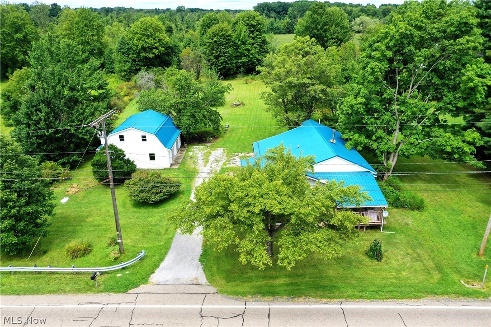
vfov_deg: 46.4
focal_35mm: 28
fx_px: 382
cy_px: 164
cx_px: 246
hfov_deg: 65.5
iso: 100
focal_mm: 10.26
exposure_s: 1/320
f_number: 5.6
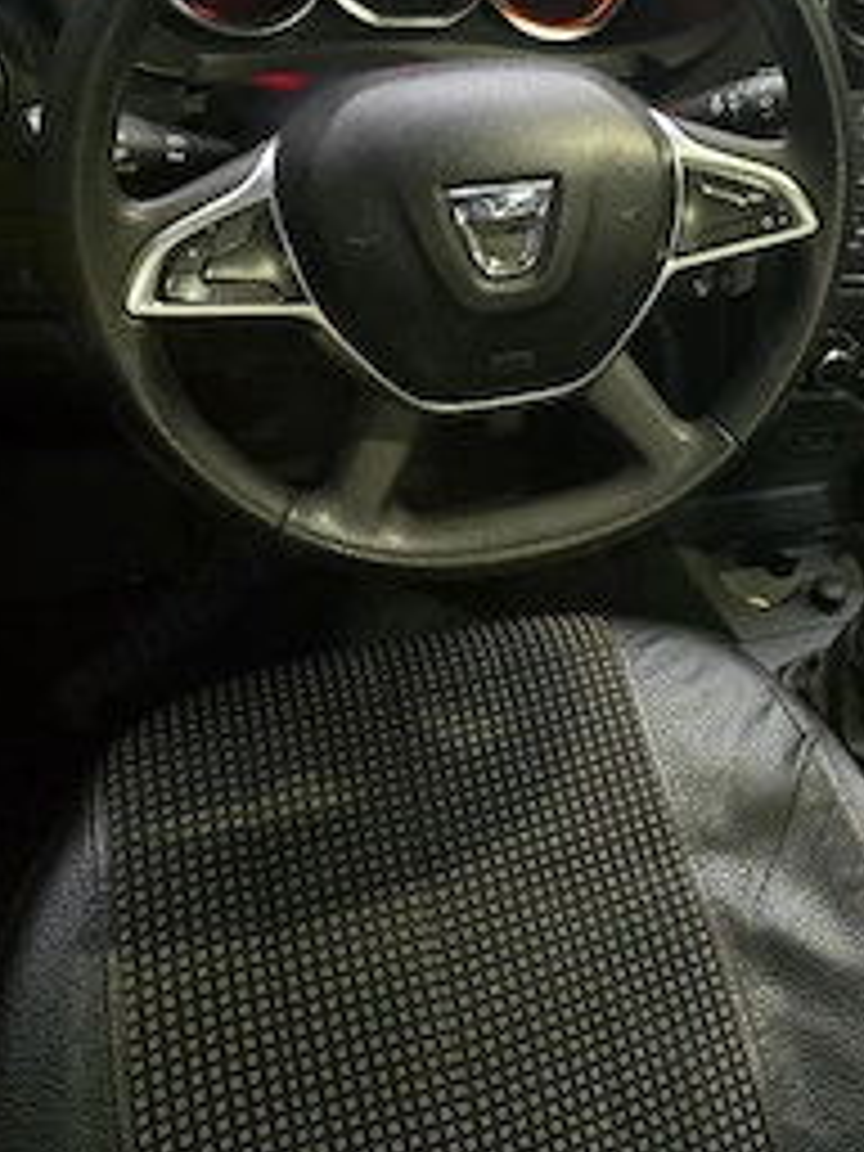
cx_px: 639
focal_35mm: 36
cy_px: 306
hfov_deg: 38.7
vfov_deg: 49.6
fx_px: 1198
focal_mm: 6.3
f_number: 1.7
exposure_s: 1/33.4
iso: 1600
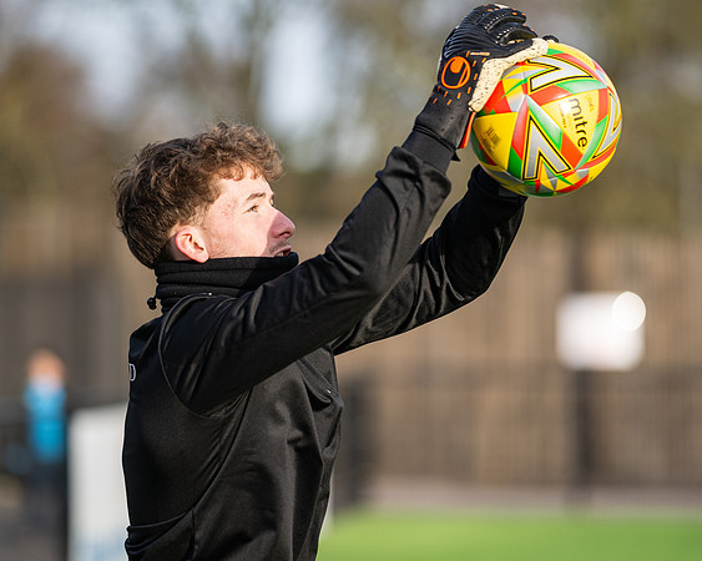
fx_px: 4108
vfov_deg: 7.8
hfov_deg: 9.8
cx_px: 419
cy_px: 355
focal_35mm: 198
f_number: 1.8
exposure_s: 1/2500
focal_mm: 135
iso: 100
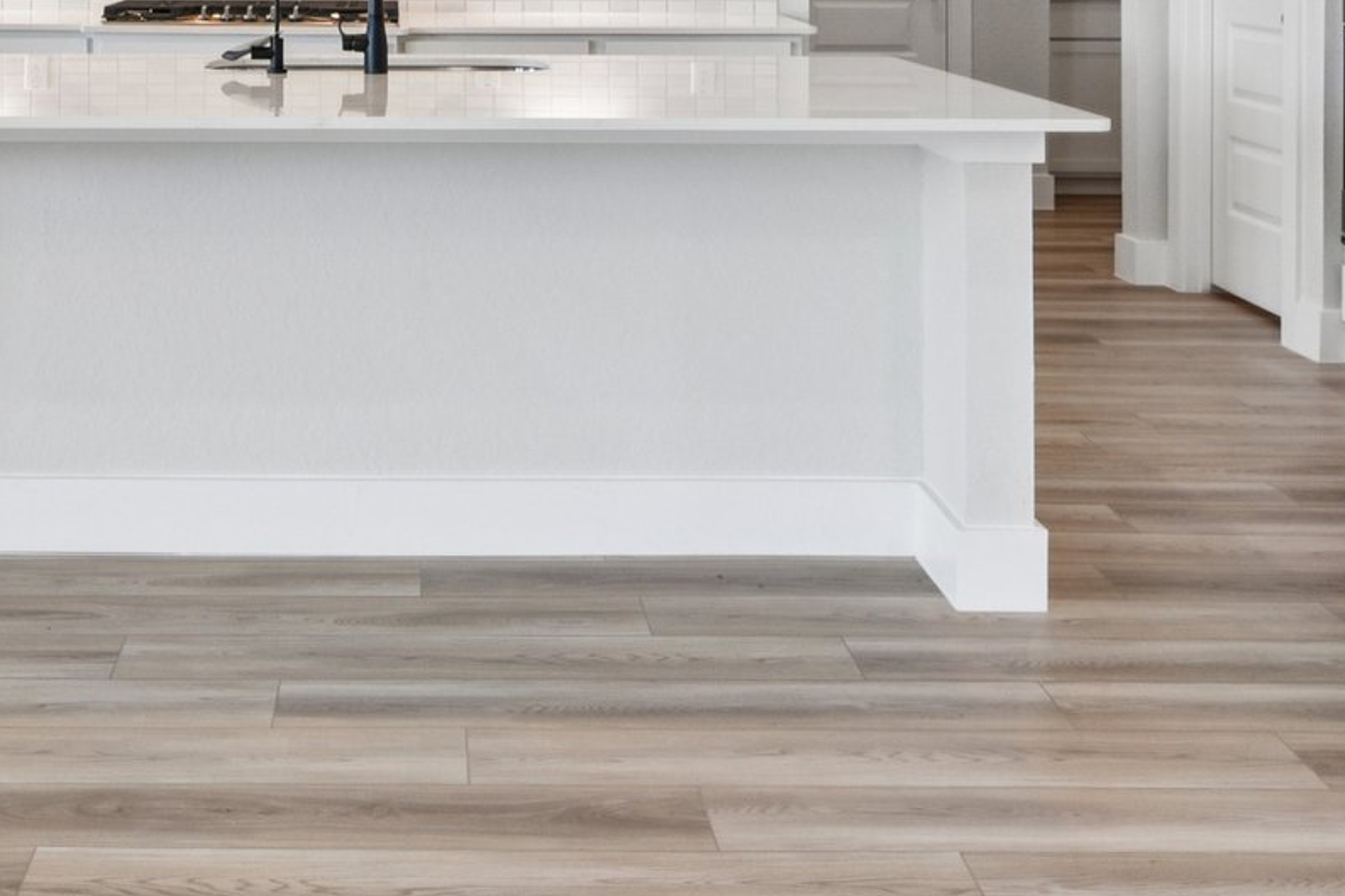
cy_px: -55
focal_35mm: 49
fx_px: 1830
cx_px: 390
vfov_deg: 25.7
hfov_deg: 39.6
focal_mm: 19
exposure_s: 1/20
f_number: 8
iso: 560
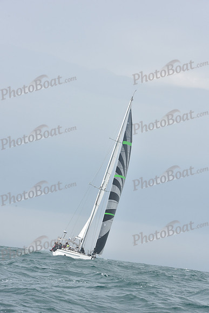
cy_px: 156
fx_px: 888
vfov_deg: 20.0
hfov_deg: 13.4
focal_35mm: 102
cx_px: 104
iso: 320
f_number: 11
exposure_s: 1/800
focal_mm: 102
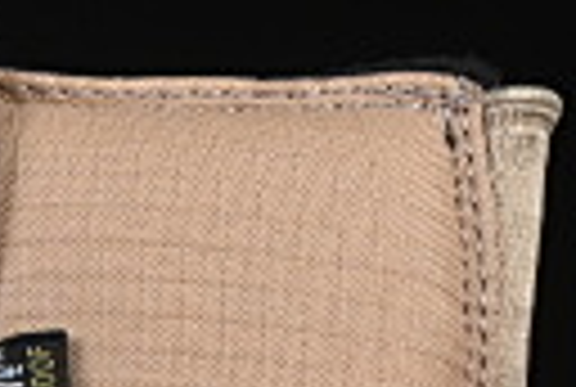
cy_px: 691
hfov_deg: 4.4
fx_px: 7489
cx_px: -504
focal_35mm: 467
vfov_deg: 2.9
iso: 160
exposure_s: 1/80
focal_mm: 50
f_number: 8
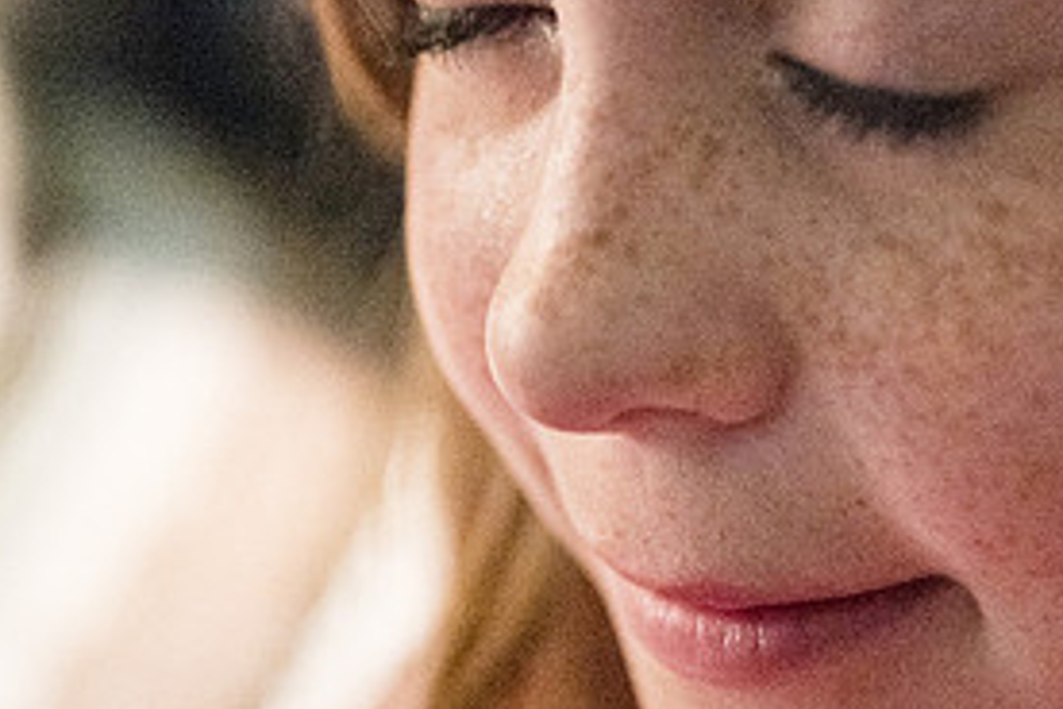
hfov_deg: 13.9
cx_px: 890
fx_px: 4340
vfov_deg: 9.3
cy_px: 202
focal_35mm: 147
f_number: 2.8
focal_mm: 70
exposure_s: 1/160
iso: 25600
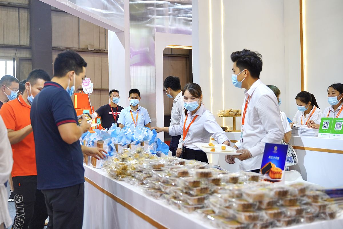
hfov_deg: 51.9
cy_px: 114
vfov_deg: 36.0
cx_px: 172
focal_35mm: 37
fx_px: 353
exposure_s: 1/160
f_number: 2.8
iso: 400
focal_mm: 37
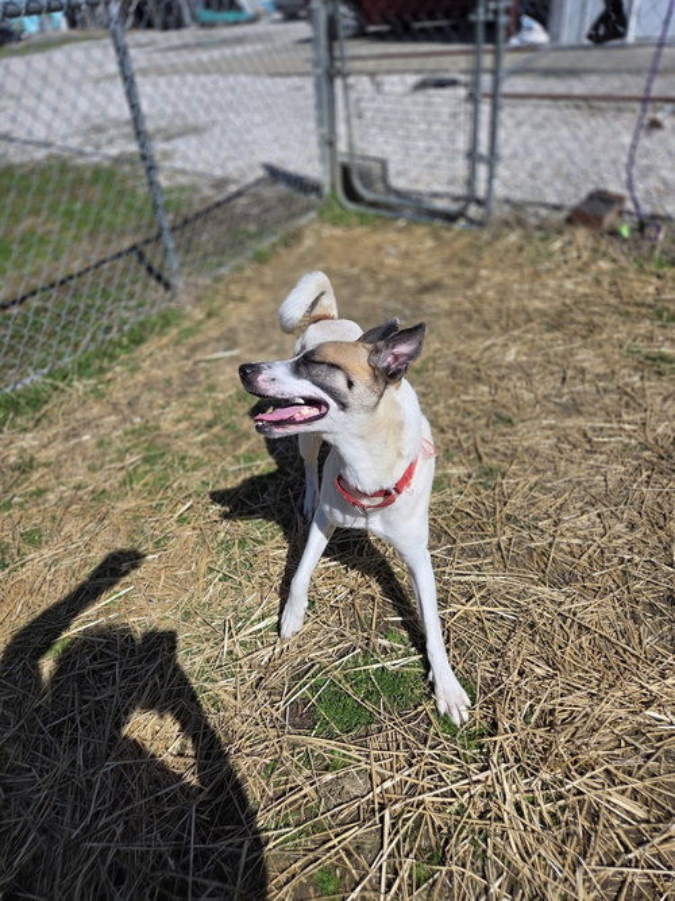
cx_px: 338
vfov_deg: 73.9
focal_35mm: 23
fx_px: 598
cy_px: 450
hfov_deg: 58.9
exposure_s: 1/7891
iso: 64
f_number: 1.8
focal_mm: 5.4
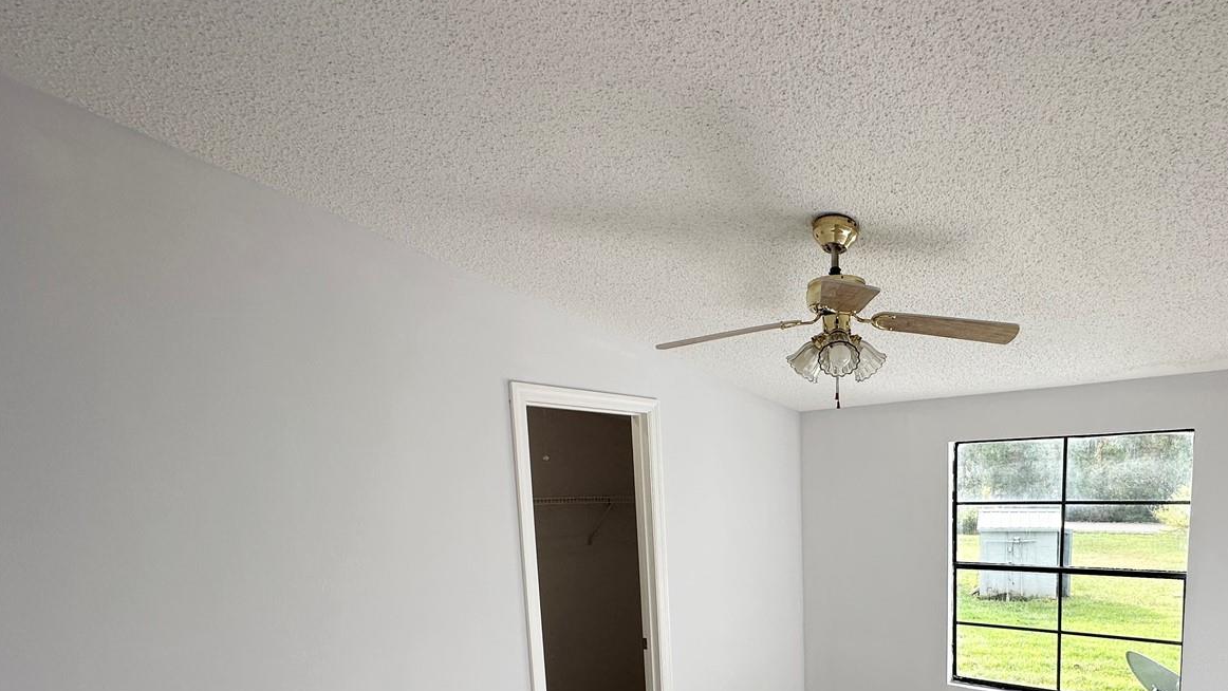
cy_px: 571
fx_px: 684
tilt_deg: -7.2
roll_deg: +0.9
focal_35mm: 21
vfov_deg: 49.8
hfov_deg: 81.0
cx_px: 821
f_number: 2.2
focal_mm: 2.22
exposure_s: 1/256
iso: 40
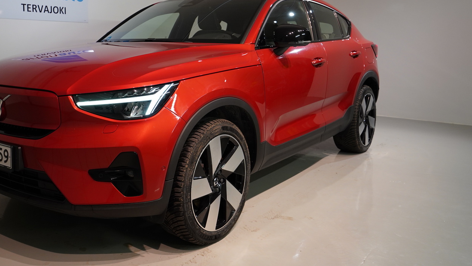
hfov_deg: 55.8
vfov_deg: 33.4
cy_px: 90
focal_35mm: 35
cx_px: 170
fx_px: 438
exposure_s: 1/160
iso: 1600
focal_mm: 26
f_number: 4
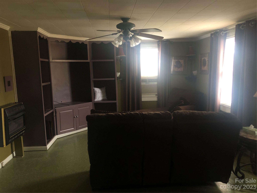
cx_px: 128
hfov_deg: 63.4
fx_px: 208
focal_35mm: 28
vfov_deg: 49.7
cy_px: 96
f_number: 1.8
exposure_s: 1/7
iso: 80
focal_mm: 3.99
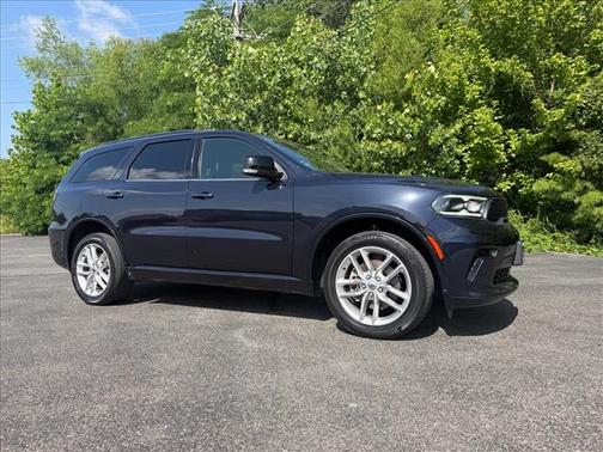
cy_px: 226
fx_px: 418
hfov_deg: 71.6
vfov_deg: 56.8
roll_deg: +0.0
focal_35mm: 24
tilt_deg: -3.8
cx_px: 302
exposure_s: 1/2169
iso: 80
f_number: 1.78
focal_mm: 6.76
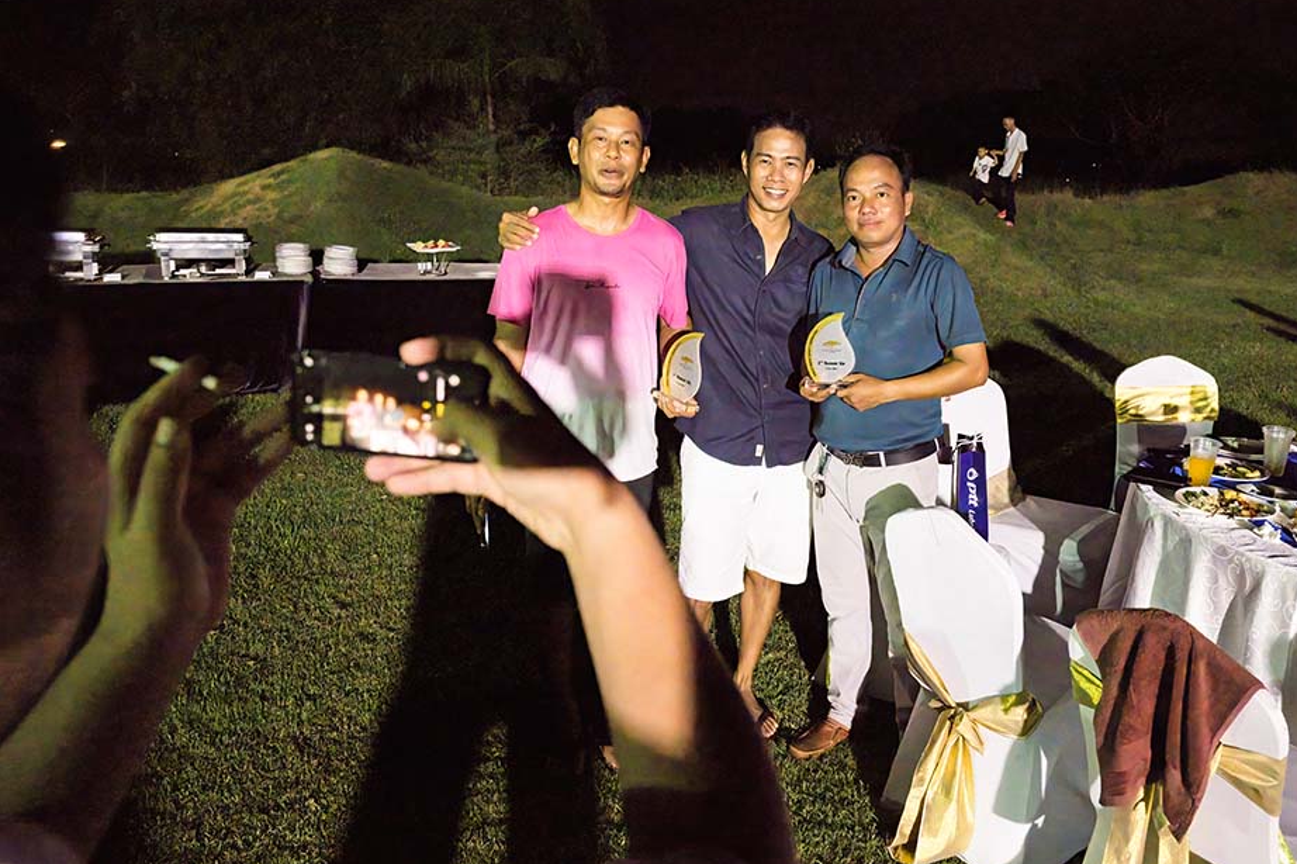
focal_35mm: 25
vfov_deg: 51.3
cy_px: 431
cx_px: 674
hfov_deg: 71.5
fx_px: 900
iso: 25600
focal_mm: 24
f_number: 4.5
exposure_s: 1/250
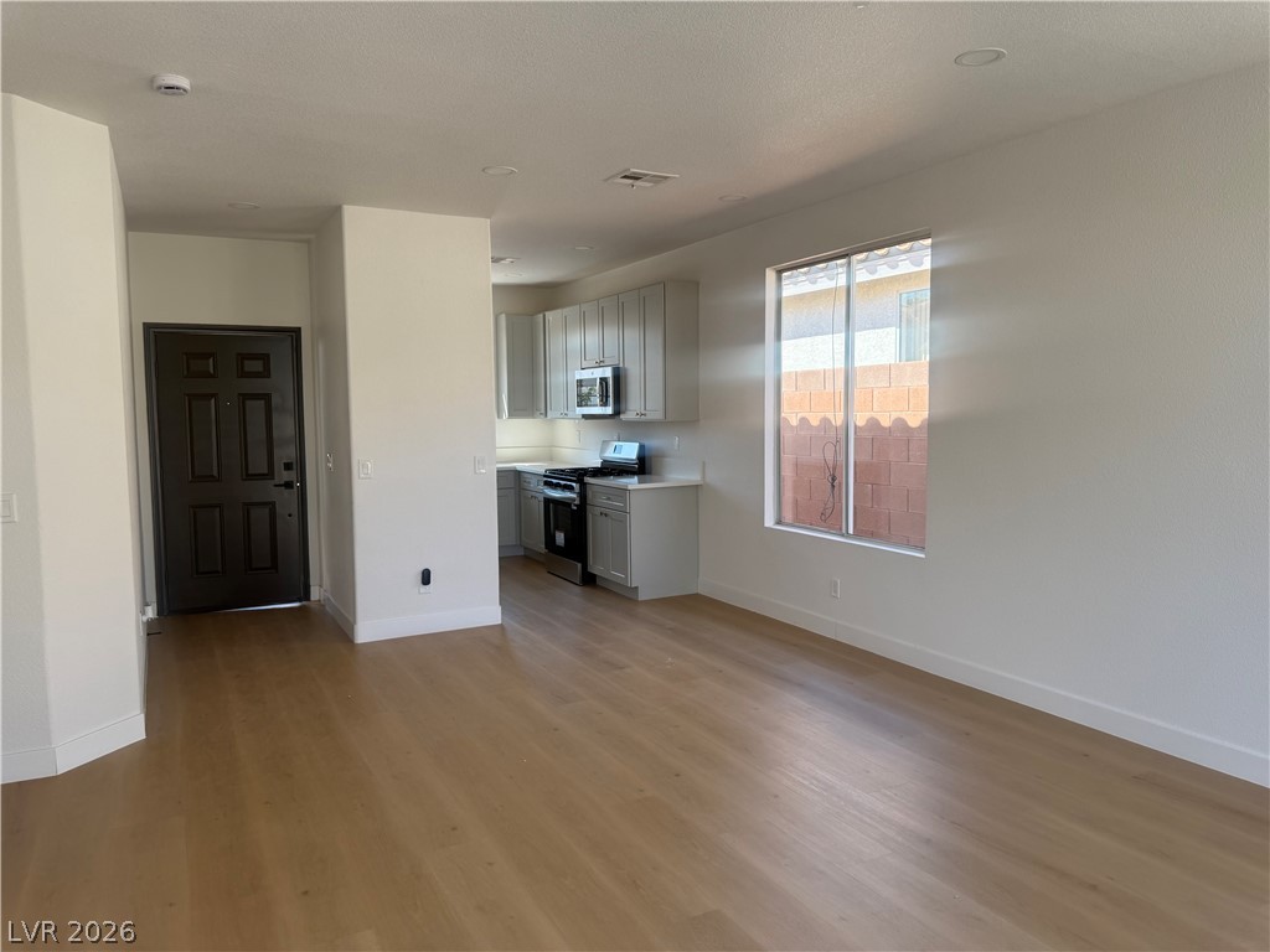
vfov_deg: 56.8
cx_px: 635
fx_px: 881
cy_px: 476
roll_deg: -0.1
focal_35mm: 24
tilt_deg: -3.8
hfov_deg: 71.6
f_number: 1.78
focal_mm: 6.76
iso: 100
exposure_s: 1/476
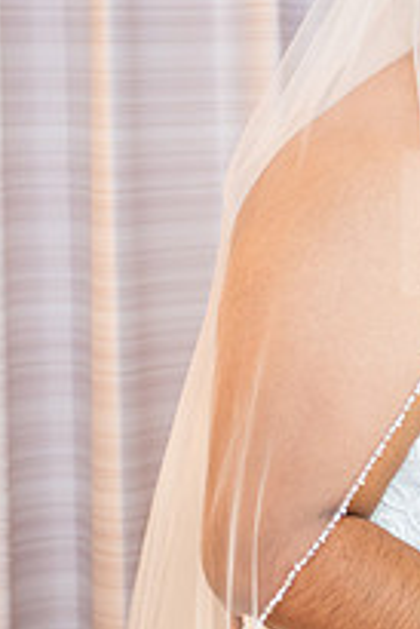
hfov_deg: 7.1
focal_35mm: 192
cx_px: 608
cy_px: 252
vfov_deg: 10.7
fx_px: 3354
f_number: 2.8
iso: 320
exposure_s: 1/100
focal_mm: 60
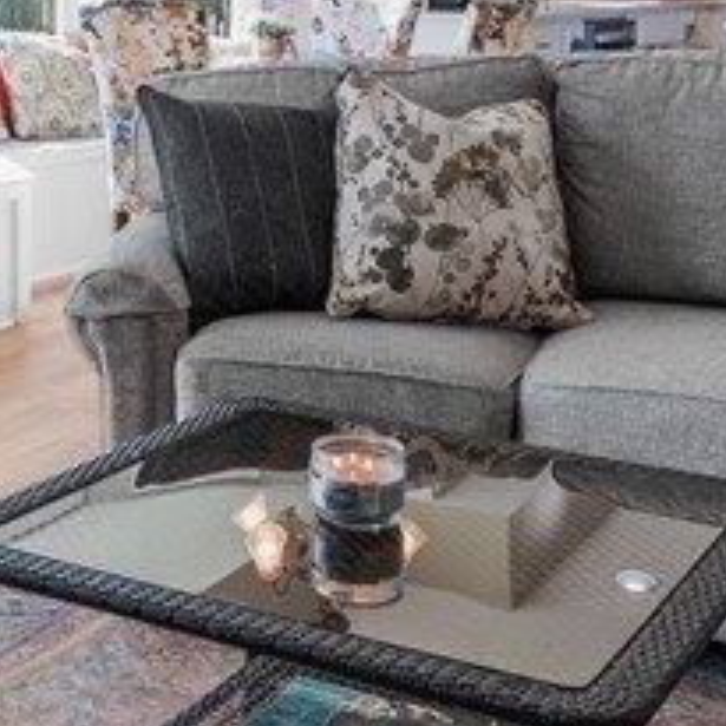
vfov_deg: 22.7
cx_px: 48
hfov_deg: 23.3
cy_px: -60
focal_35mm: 72
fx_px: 1708
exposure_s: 1/15
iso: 800
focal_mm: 16
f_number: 11
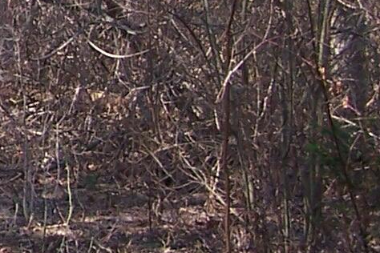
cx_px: -430
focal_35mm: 215
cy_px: -107
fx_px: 2269
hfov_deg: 8.9
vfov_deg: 6.3
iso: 100
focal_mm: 6.3
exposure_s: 1/250
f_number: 2.8
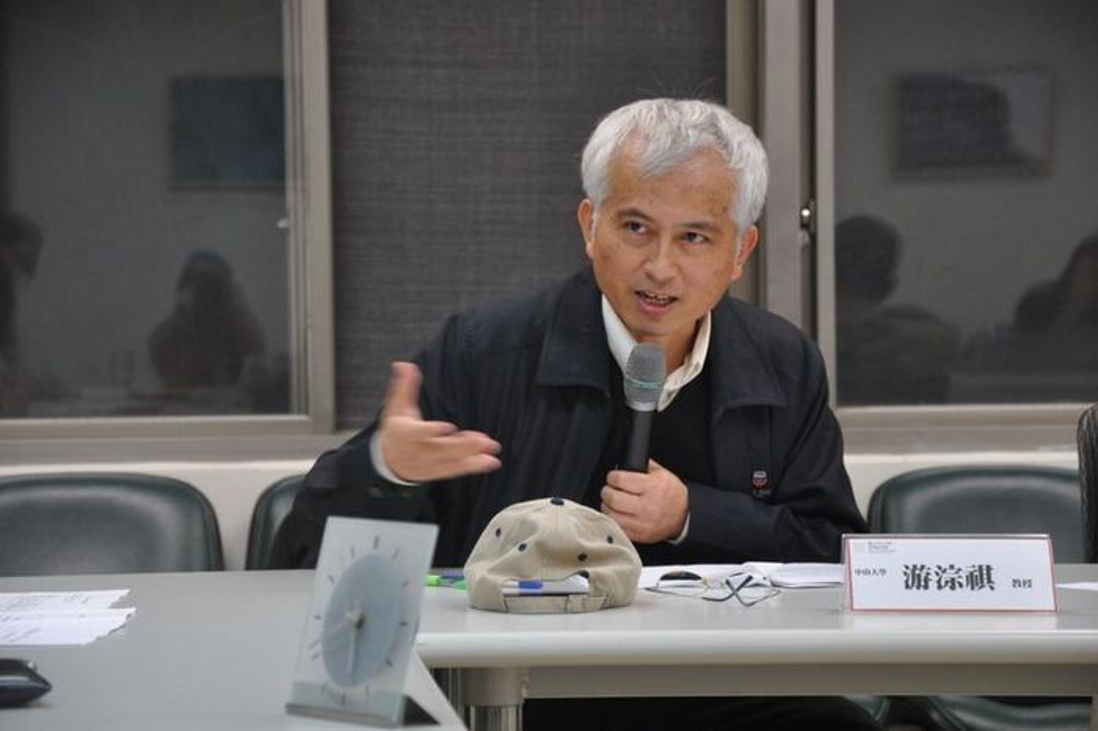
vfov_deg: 10.2
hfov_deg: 15.2
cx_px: 549
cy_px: 366
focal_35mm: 135
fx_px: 4115
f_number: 5.6
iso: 800
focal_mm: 90
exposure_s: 1/30
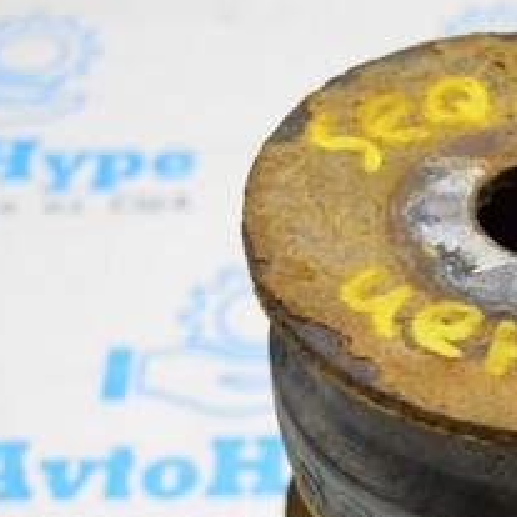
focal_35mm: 106
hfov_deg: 16.2
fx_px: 1796
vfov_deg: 16.1
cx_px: 445
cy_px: 486
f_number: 4
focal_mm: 27
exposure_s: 1/320
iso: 3200
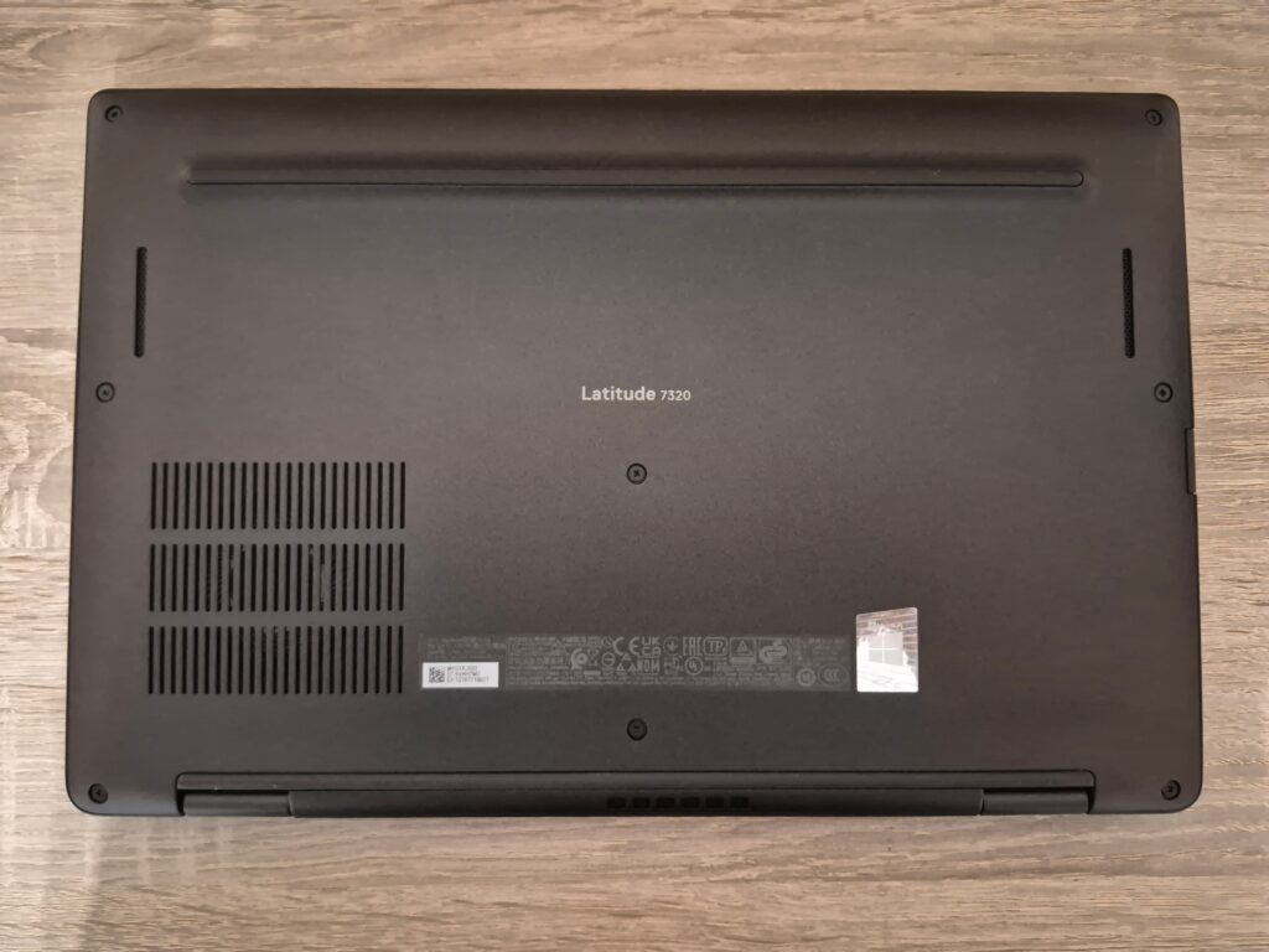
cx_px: 634
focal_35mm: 23
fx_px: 843
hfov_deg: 73.9
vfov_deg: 58.9
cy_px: 476
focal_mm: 5.4
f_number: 1.8
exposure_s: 1/33
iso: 1600
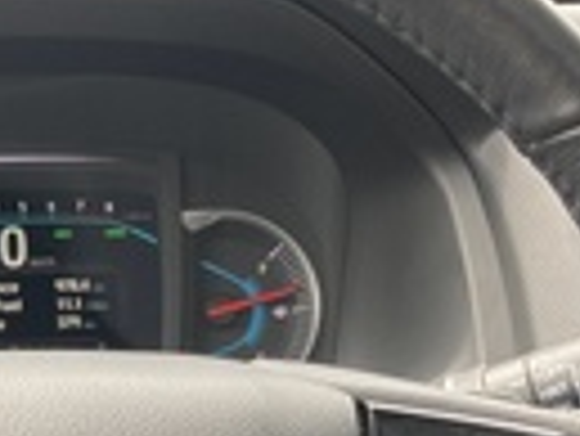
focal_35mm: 91
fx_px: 1526
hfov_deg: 20.9
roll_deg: -1.3
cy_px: 578
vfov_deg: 15.4
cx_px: 22
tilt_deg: -25.5
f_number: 1.8
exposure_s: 1/121
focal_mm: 3.99
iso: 50
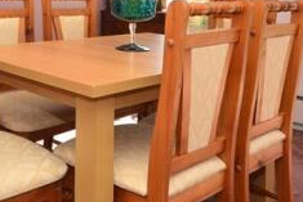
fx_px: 458
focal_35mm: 54
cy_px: -23
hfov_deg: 35.5
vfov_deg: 23.3
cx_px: 62
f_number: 5.6
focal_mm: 13
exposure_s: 1/100
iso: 200
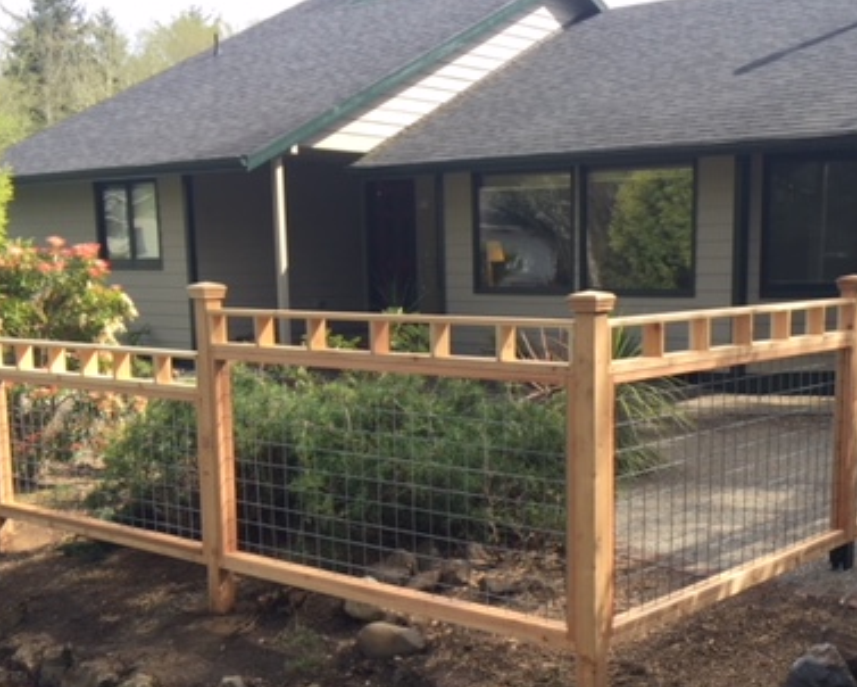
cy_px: 494
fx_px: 1218
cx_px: 552
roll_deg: +1.1
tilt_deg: -9.2
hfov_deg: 38.4
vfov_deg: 31.1
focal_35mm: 48
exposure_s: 1/527
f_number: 2.2
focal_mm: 4.15
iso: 32
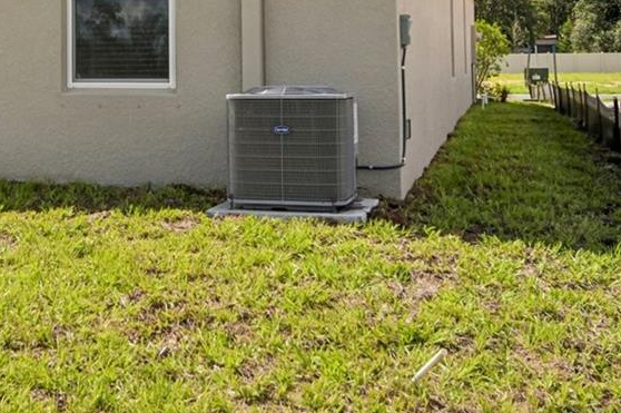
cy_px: 16
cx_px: 110
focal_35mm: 66
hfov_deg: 29.7
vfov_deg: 20.0
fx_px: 1137
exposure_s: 1/2000
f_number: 8
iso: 400
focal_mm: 23
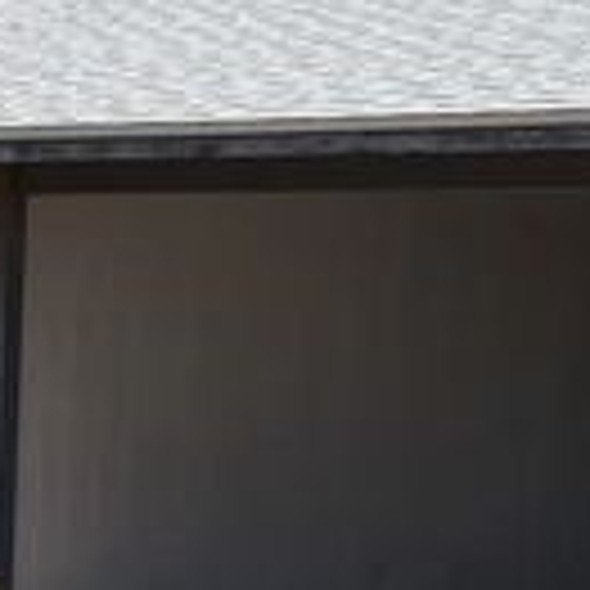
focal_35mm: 166
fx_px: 3201
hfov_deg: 10.3
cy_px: 419
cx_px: -176
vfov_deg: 10.5
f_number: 1.78
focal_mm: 6.76
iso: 80
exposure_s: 1/8130
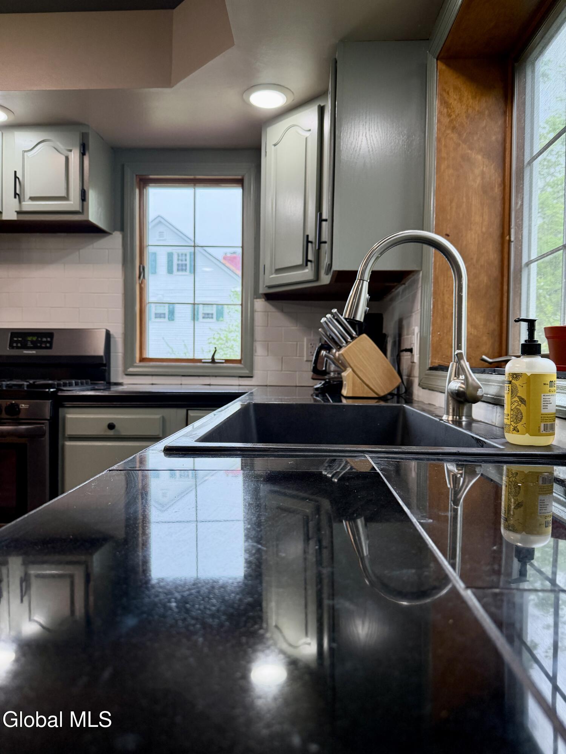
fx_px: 523
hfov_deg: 56.8
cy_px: 377
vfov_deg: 71.6
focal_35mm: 24
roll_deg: -1.0
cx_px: 283
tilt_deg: -1.8
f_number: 1.78
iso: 320
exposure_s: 1/120
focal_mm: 6.76
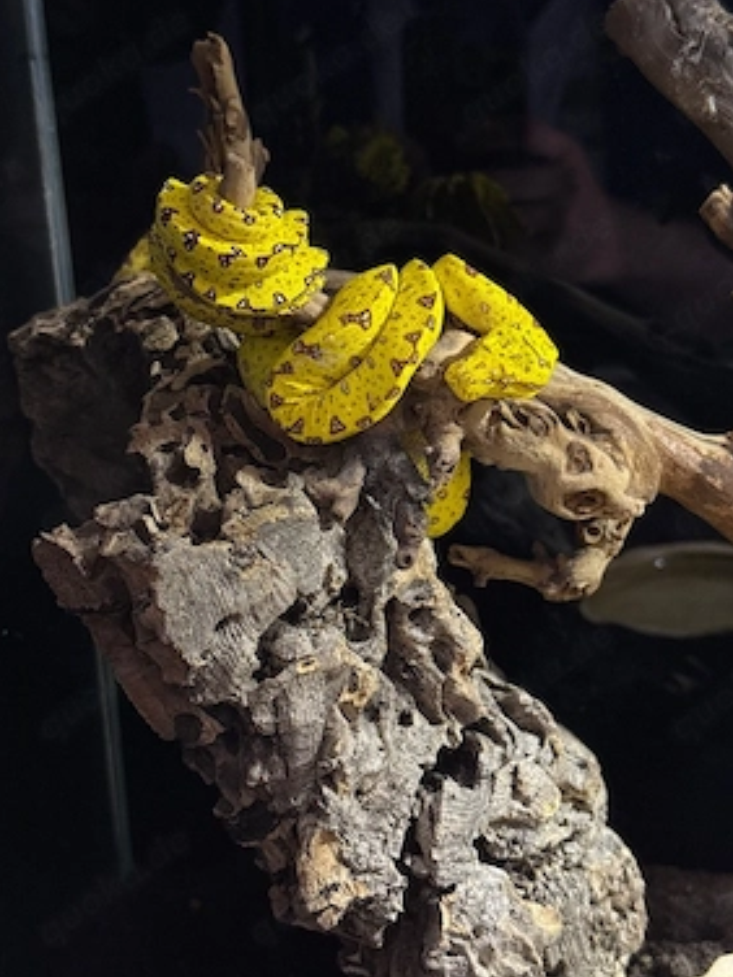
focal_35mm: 51
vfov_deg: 37.5
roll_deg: +2.9
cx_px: 356
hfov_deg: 28.6
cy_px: 499
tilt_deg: -14.8
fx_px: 1440
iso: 125
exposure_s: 1/57
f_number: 1.78
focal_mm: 6.76
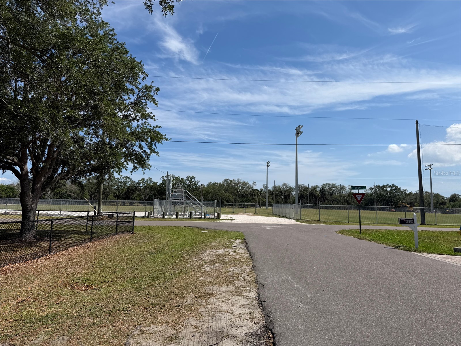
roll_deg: +0.2
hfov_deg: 71.6
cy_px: 173
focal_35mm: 24
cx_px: 230
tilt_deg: +6.2
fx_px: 320
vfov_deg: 56.8
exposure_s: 1/8130
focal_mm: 6.76
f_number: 1.78
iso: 80
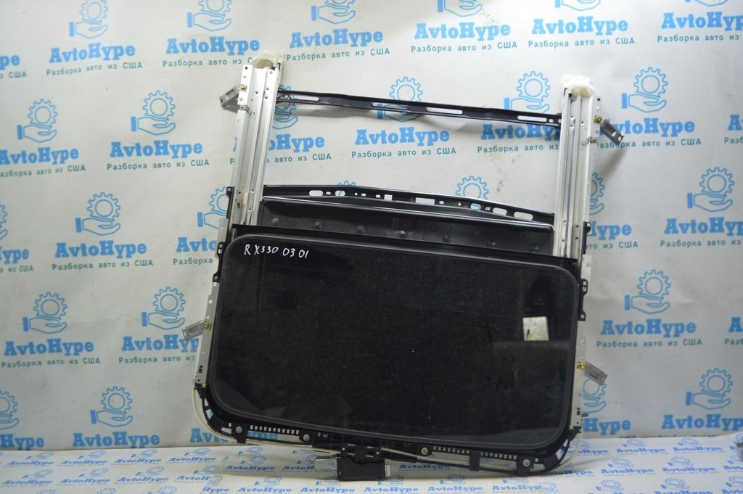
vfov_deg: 43.5
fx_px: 619
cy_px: 247
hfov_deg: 62.0
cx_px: 372
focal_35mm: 30
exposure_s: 1/50
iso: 400
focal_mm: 20
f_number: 3.5
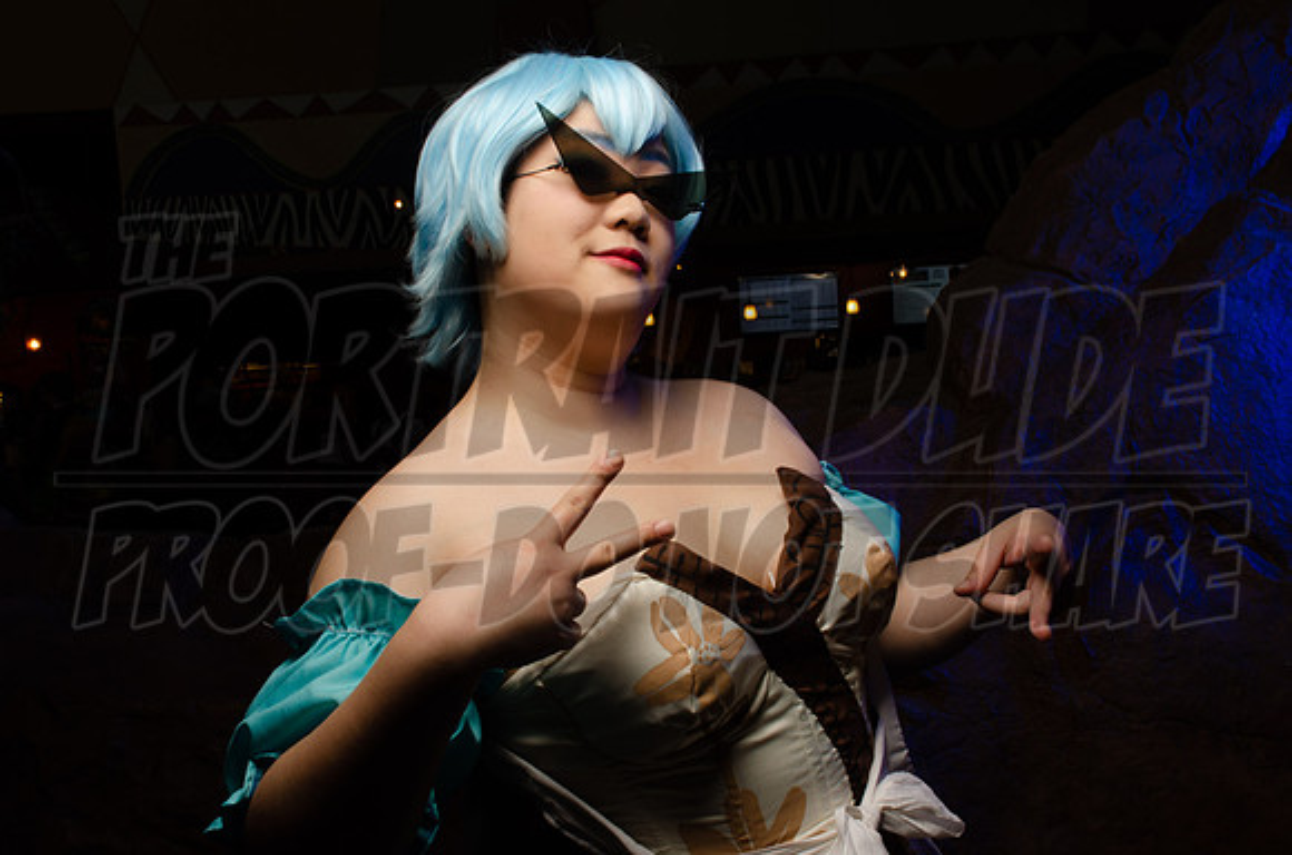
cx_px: 646
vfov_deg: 29.7
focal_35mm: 45
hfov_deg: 43.7
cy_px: 428
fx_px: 1611
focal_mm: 30
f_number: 22
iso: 200
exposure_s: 1/15
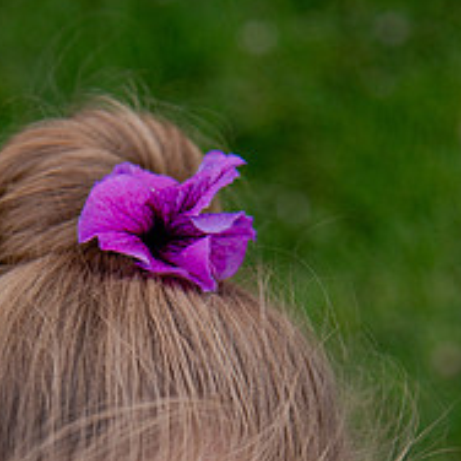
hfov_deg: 13.8
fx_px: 1898
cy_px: 500
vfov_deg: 13.6
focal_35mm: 126
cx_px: 153
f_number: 4
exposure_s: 1/200
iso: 1000
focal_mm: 62
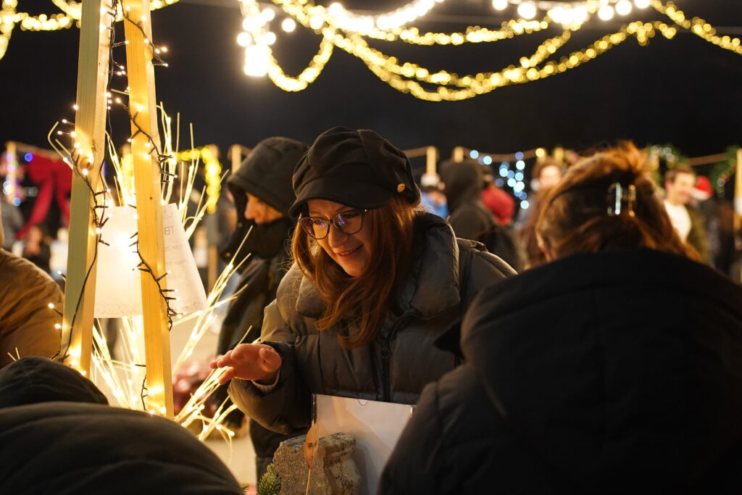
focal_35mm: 76
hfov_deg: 26.6
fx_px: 1567
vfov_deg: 18.0
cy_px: 248
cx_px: 371
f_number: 2.8
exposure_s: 1/100
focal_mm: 51
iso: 3200
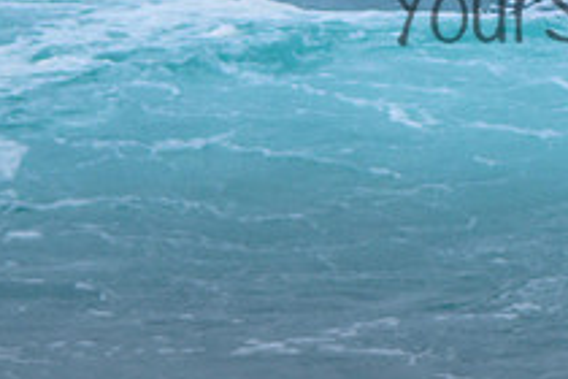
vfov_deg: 0.9
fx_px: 23996
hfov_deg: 1.4
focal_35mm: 1521
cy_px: -197
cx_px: 804
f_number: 5.6
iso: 360
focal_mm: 400
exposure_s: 1/2000
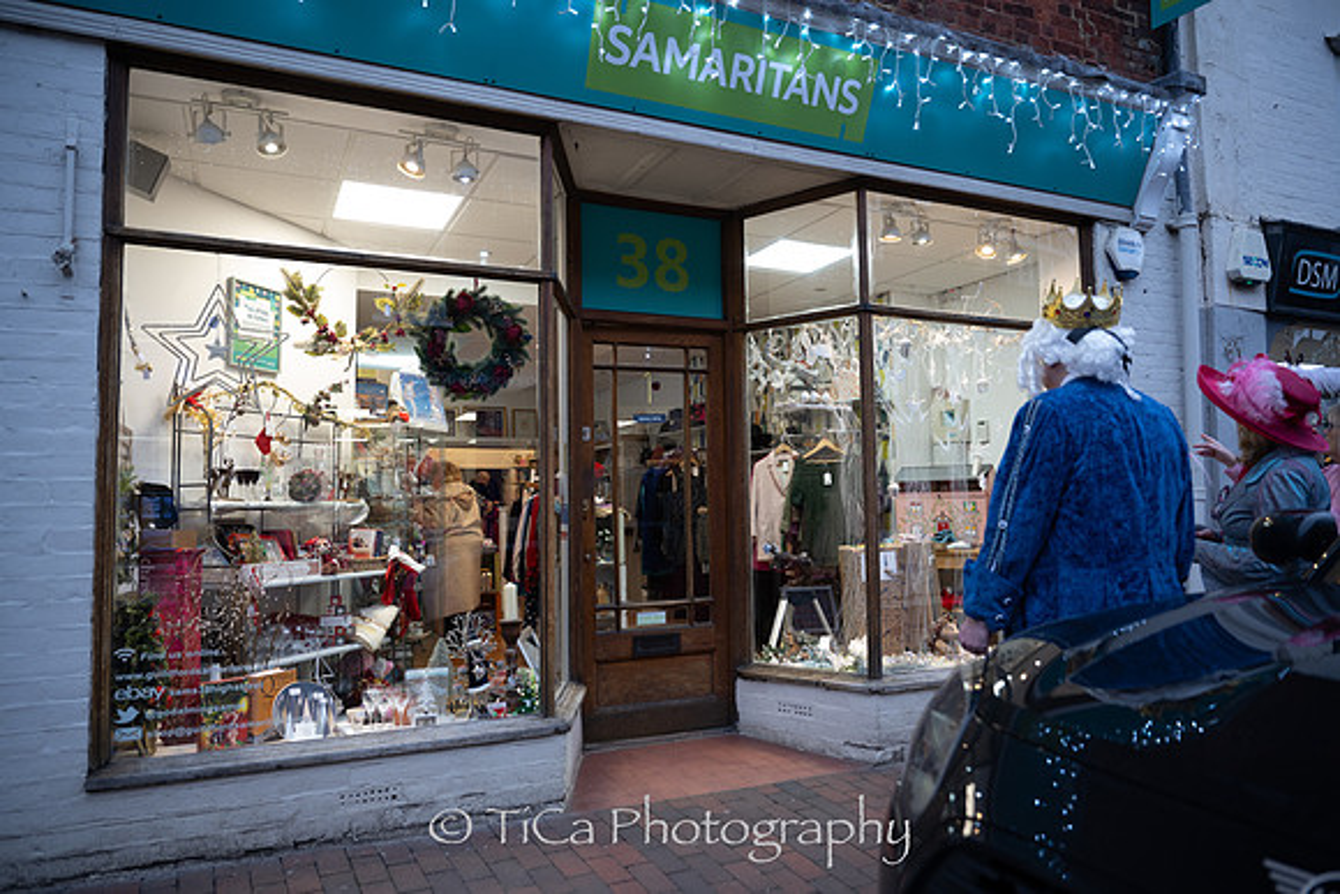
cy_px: 447
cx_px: 670
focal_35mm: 24
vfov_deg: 53.2
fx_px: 894
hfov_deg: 73.7
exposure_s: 1/60
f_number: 2.8
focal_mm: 24
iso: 500
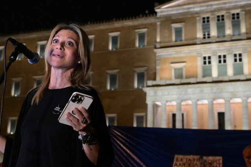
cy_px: 53
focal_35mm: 60
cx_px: 110
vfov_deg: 22.5
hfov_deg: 33.4
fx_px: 418
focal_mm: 37
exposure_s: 1/160
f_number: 4.5
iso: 8000
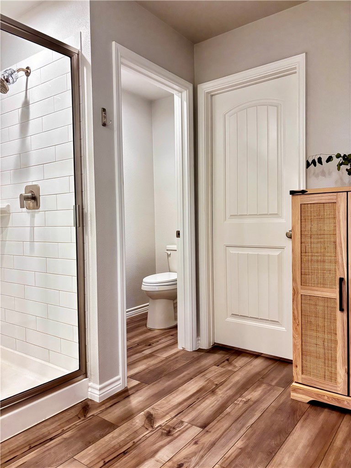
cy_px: 234
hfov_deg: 53.1
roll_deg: -0.5
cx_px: 176
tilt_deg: -2.0
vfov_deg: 67.3
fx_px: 352
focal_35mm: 26
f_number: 1.6
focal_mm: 5.96
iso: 250
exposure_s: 1/60
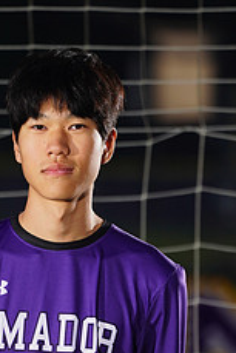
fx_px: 9936
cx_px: 24
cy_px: 385
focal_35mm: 1012
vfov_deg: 2.0
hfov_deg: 1.4
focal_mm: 400
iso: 200
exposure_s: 1/200
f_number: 7.1
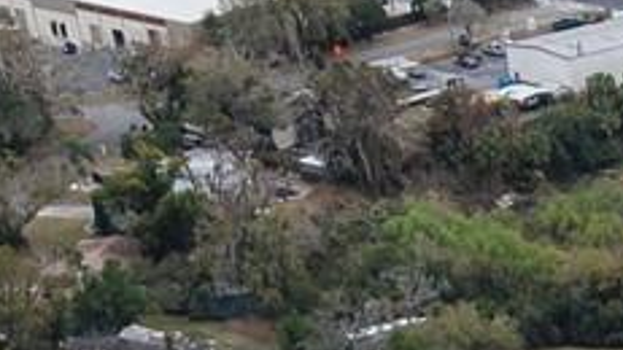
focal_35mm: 181
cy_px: 1343
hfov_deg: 10.8
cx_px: 1268
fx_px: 2990
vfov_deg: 5.8
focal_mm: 8.67
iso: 100
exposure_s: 1/1000
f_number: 1.8
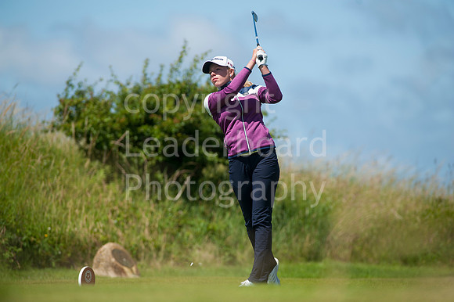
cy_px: 151
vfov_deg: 4.6
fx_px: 3781
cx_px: 227
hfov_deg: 6.9
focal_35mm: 300
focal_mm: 300
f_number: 5.6
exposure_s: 1/3200
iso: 200
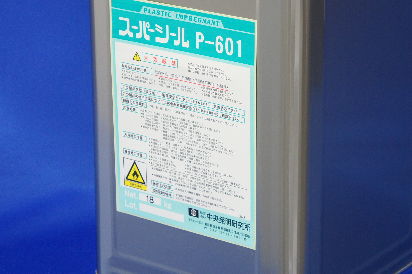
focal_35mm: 135
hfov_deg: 15.2
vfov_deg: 10.1
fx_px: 1544
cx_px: 256
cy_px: 102
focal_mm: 50
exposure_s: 1/80
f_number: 5
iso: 800
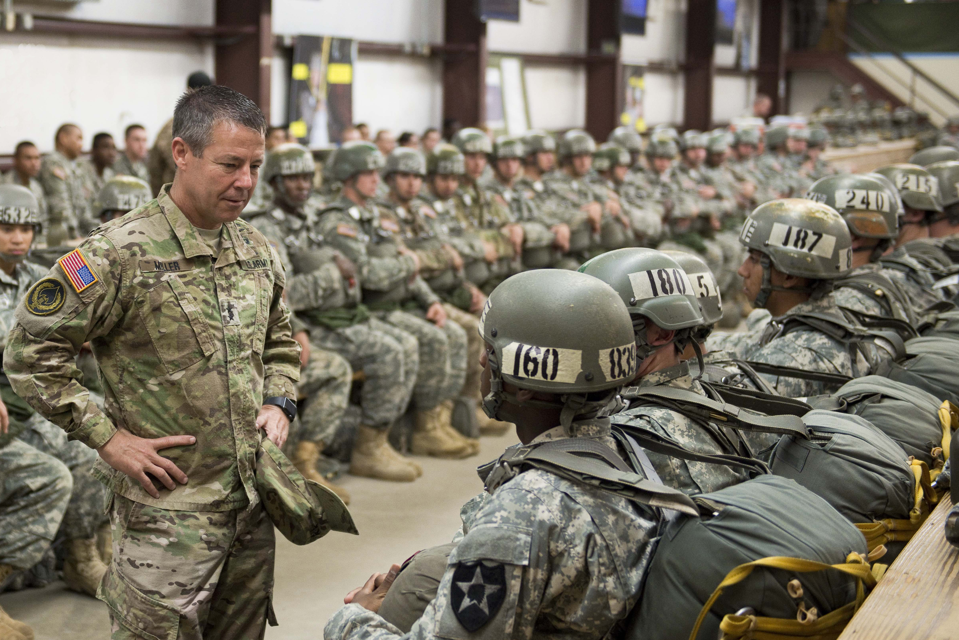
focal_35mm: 48
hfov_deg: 41.1
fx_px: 1279
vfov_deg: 28.1
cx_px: 480
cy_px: 320
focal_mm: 48
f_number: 2.8
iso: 1600
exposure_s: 1/160
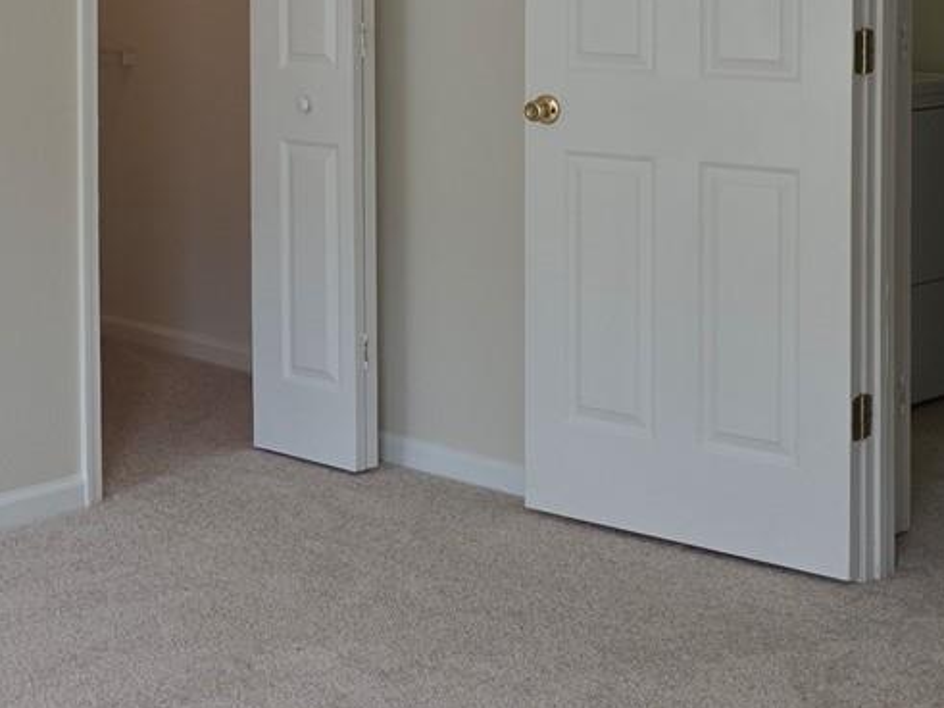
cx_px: 138
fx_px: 2045
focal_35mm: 75
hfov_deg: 25.4
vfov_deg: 19.1
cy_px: 8
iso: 40
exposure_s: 1/120
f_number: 1.7
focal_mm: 6.3
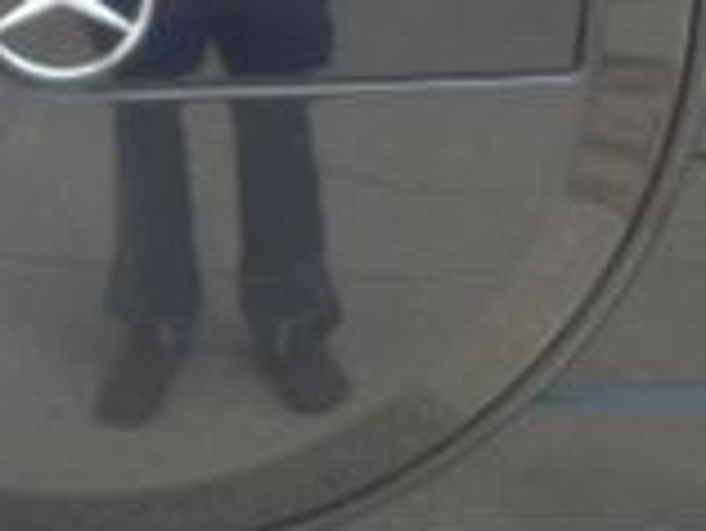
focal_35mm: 122
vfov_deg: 12.1
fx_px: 2490
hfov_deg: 16.1
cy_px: 54
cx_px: 175
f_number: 3.2
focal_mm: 4
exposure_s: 1/180
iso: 80
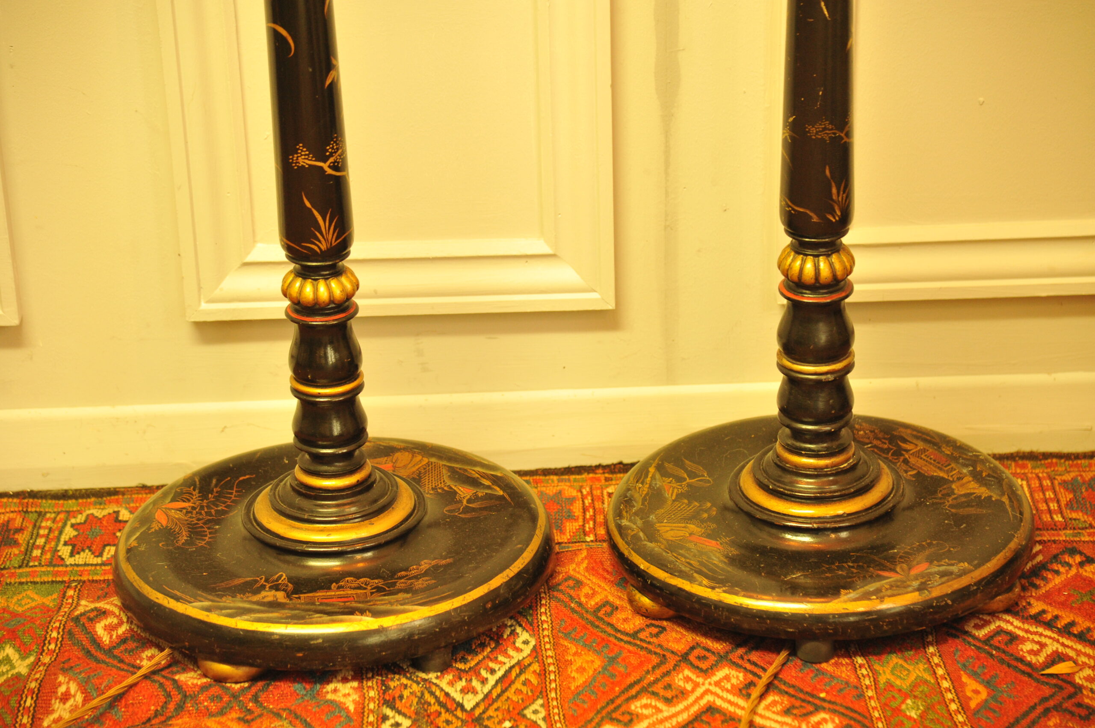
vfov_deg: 12.2
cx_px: 548
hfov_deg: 18.3
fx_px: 3404
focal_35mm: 112
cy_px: 364
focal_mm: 112
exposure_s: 1/30
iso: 2500
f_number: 4.5
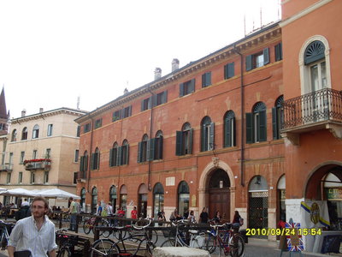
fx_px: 375
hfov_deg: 49.0
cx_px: 171
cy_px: 128
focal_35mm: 38
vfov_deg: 37.7
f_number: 2.8
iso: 80
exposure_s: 1/350
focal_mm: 6.3
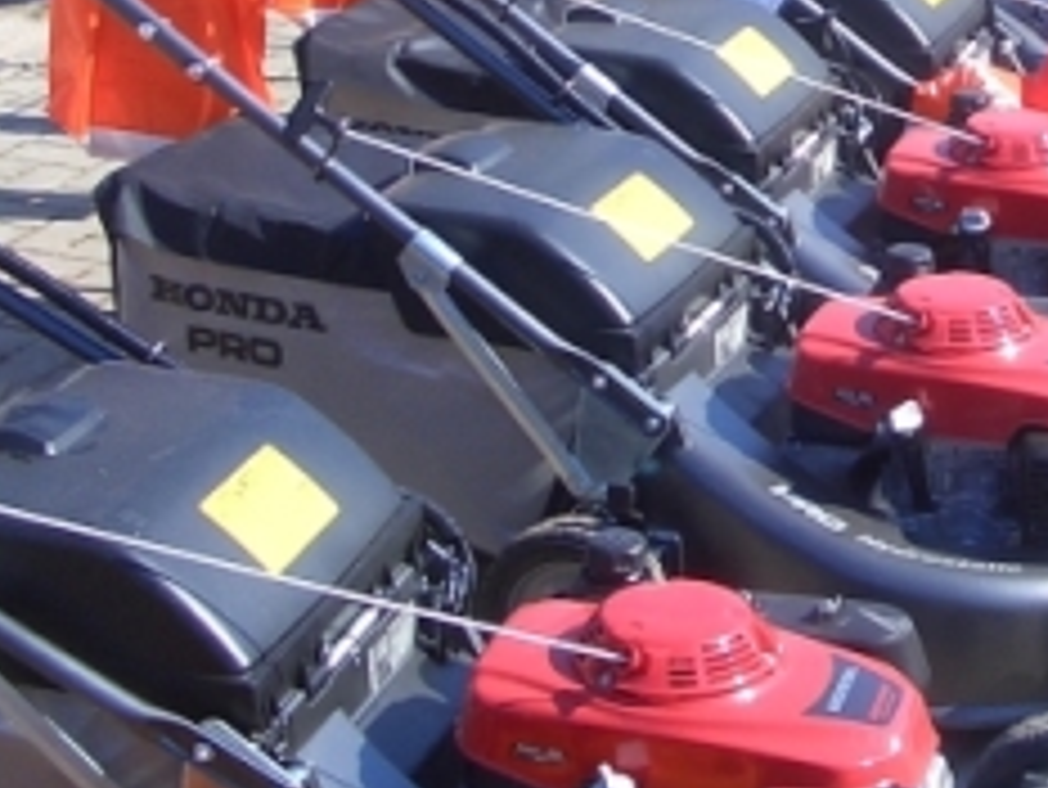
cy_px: -50
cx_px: 1057
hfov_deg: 19.8
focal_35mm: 96
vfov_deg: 15.1
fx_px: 2908
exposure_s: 1/250
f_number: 4.3
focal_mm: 5.8
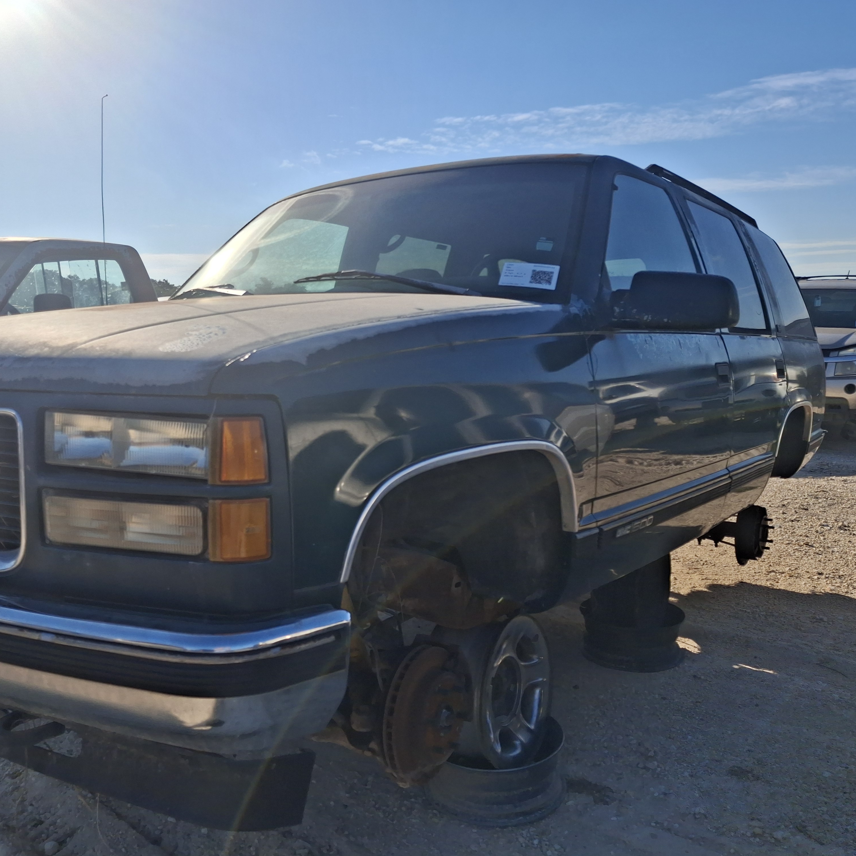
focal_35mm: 30
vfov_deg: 54.0
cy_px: 426
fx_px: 839
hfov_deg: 53.8
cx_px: 364
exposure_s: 1/4525
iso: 32
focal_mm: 4.69
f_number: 1.8
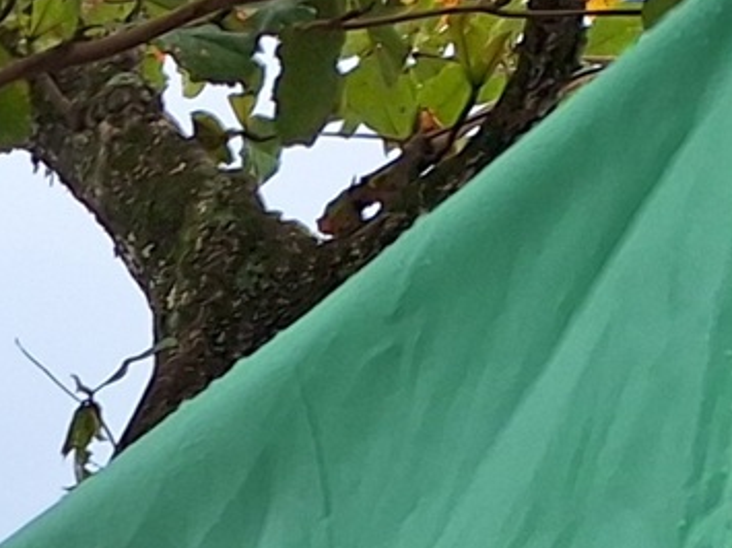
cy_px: 1637
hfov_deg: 9.7
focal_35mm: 162
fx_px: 3425
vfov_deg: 7.9
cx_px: -1367
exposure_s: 1/714
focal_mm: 5.54
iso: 40
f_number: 1.8
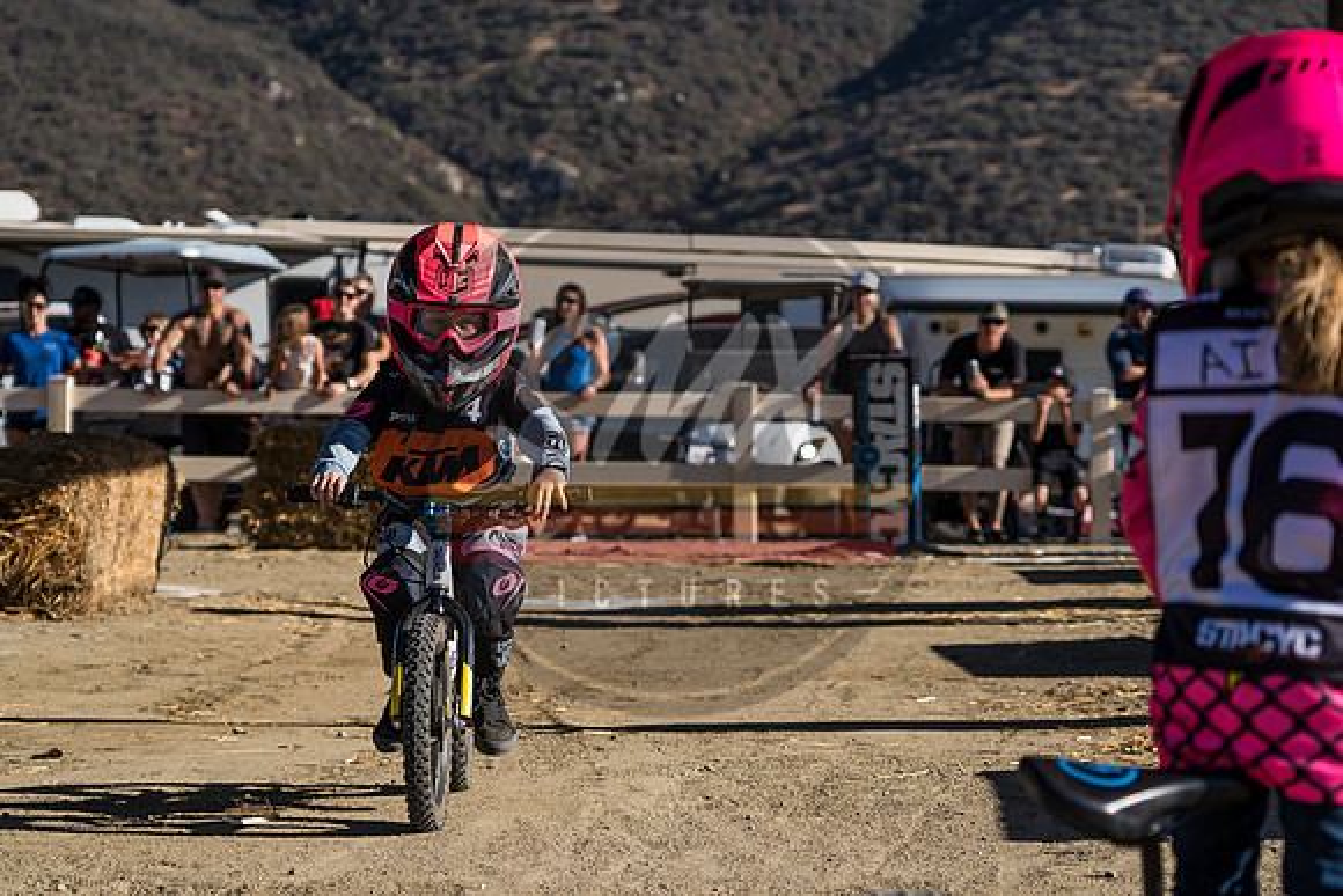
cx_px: 672
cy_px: 448
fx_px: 4291
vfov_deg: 11.9
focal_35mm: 115
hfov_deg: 17.8
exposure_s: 1/1600
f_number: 4
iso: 125
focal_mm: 77
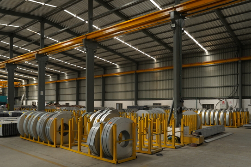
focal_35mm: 31
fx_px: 216
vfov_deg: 42.1
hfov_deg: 60.2
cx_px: 117
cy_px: 102
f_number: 5
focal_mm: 24
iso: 800
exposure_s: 1/200
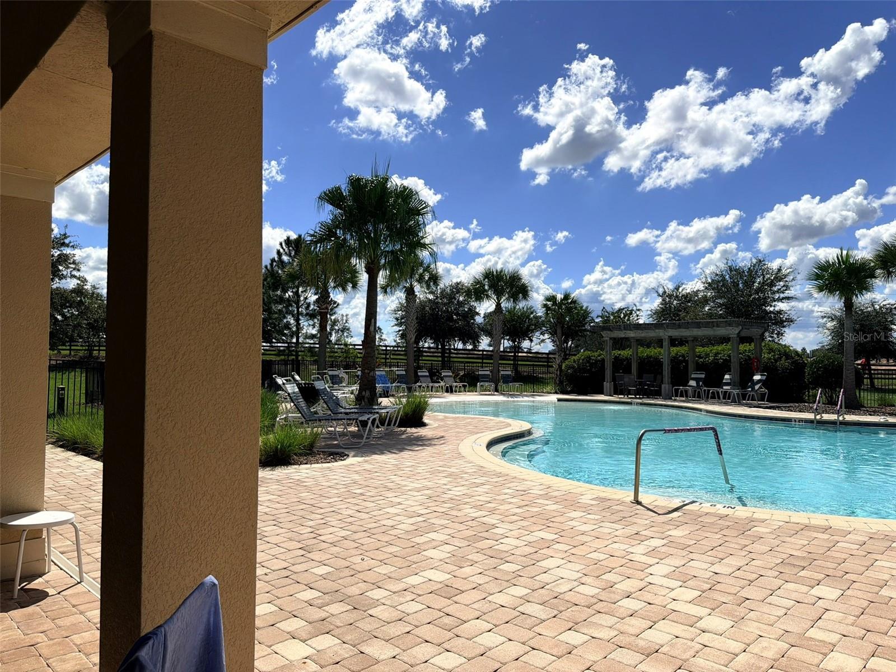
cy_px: 336
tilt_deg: +2.0
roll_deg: -0.2
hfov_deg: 71.6
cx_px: 448
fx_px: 621
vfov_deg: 56.8
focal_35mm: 24
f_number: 1.78
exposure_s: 1/11905
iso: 80
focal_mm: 6.76
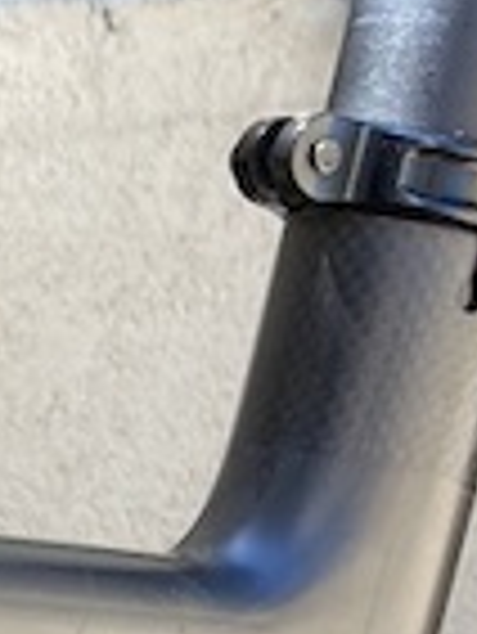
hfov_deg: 8.8
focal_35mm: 159
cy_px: 1187
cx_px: -482
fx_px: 2917
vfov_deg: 11.4
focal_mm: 3.99
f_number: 1.8
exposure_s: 1/121
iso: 25
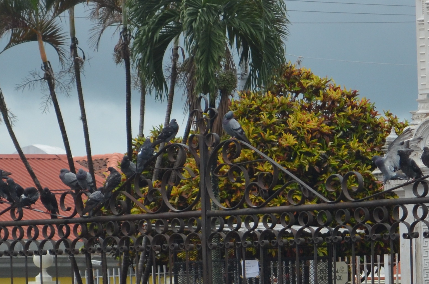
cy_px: 436
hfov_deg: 7.8
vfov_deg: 5.1
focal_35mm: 265
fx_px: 3147
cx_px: 283
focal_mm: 55
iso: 400
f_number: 6.3
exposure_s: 1/1600
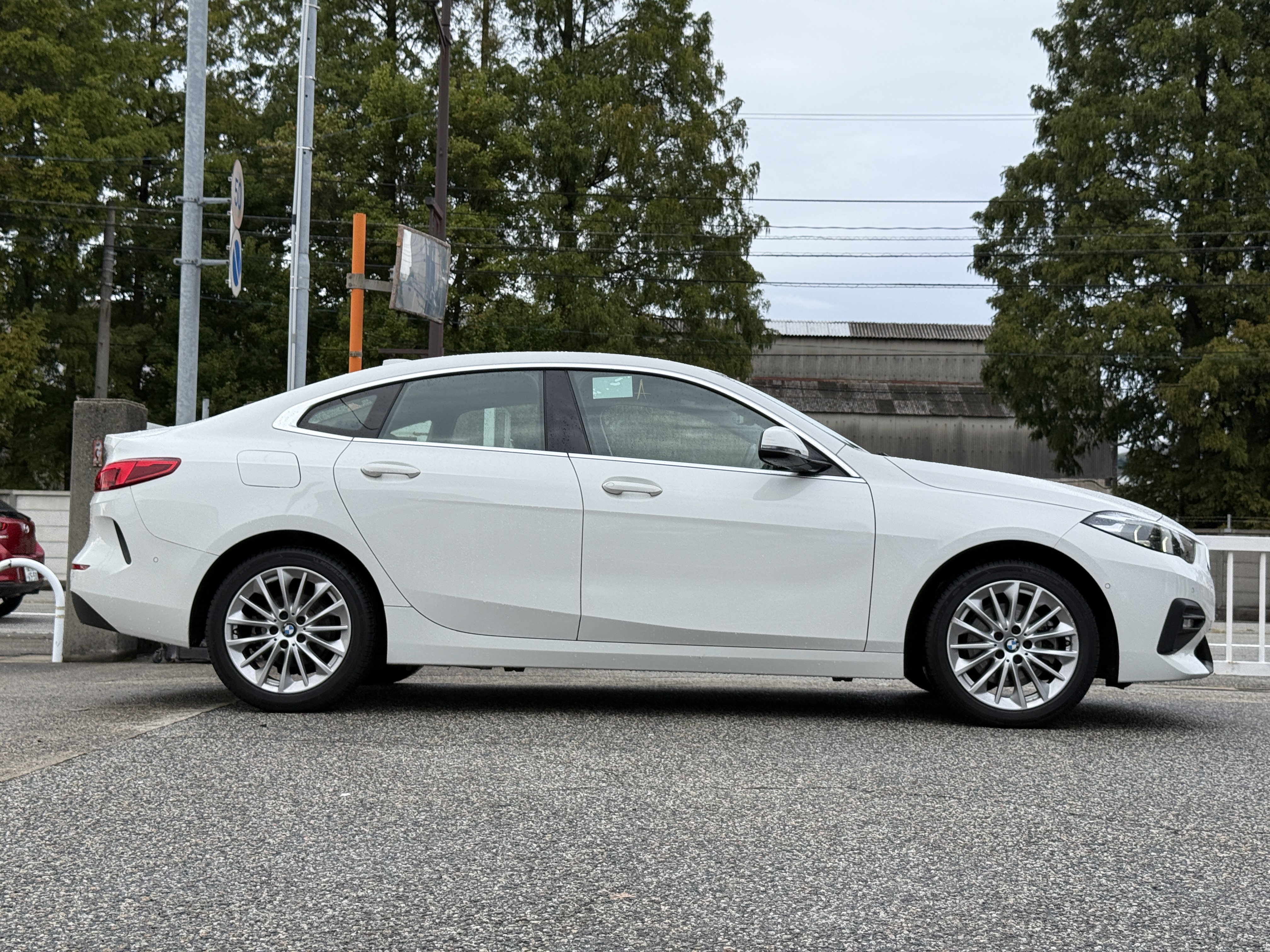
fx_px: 1761
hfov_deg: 39.7
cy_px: 476
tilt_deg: +3.1
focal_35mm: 48
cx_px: 635
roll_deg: -1.5
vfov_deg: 30.3
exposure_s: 1/1715
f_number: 1.78
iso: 64
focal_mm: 6.76
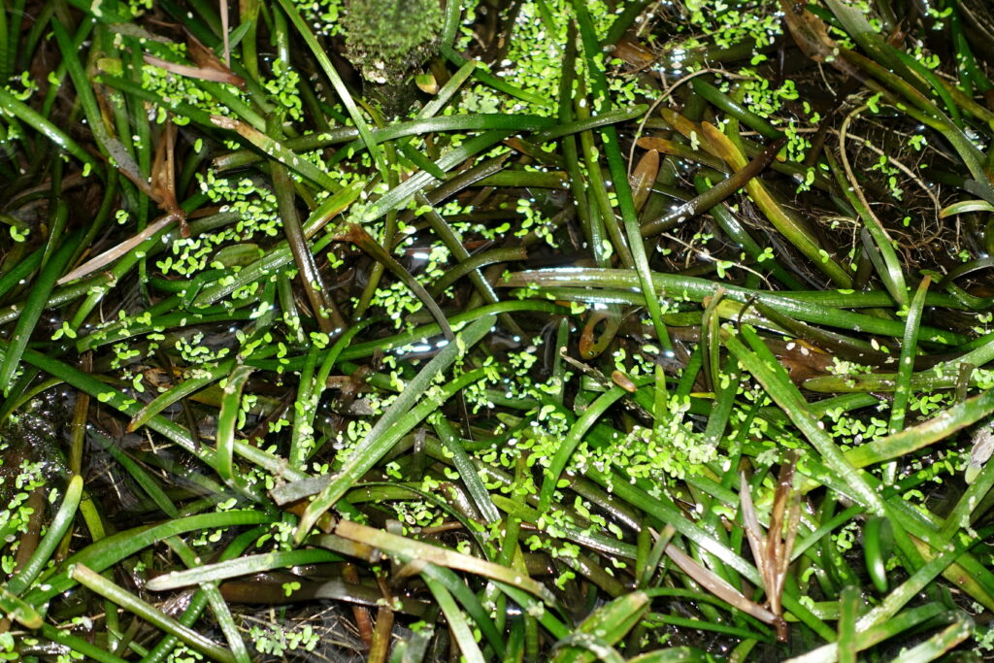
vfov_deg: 21.6
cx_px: 497
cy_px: 332
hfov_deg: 31.9
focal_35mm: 63
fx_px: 1740
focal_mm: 23.14
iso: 200
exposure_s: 1/30
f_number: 2.8
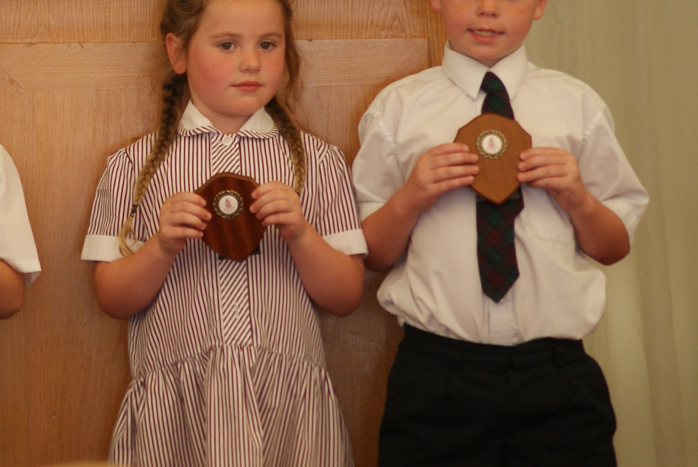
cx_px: 120
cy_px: -11
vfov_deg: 3.0
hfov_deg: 4.5
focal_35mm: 460
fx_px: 8931
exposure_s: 1/200
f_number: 4.5
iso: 400
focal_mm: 130
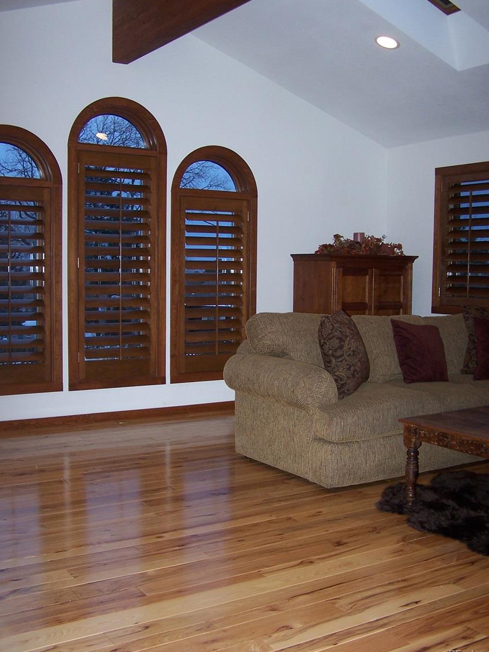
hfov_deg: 36.0
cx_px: 242
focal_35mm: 40
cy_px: 318
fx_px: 753
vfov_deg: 46.8
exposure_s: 1/60
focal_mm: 6.3
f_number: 2.8
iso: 140
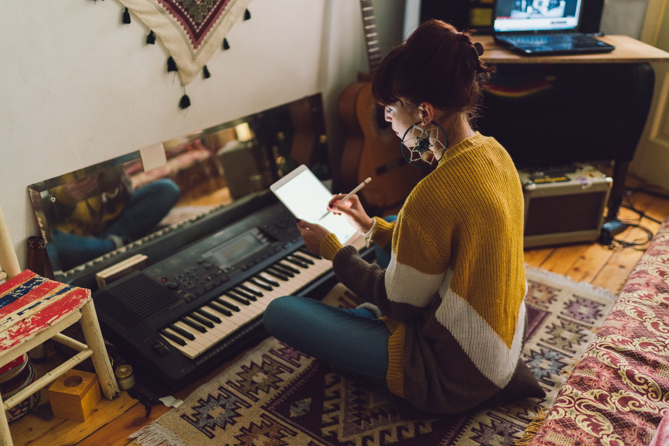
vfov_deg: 37.9
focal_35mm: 35
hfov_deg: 54.4
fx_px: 650
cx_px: 334
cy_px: 223
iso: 400
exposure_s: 1/100
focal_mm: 35
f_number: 1.4
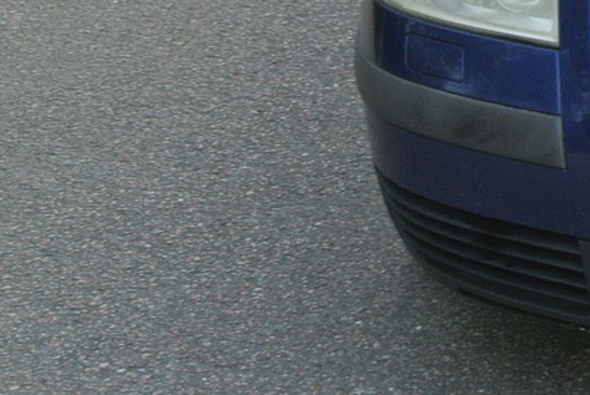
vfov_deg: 8.5
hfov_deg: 12.2
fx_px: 2610
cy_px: -130
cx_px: 916
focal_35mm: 159
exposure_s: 1/60
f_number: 4.5
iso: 220
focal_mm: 17.5
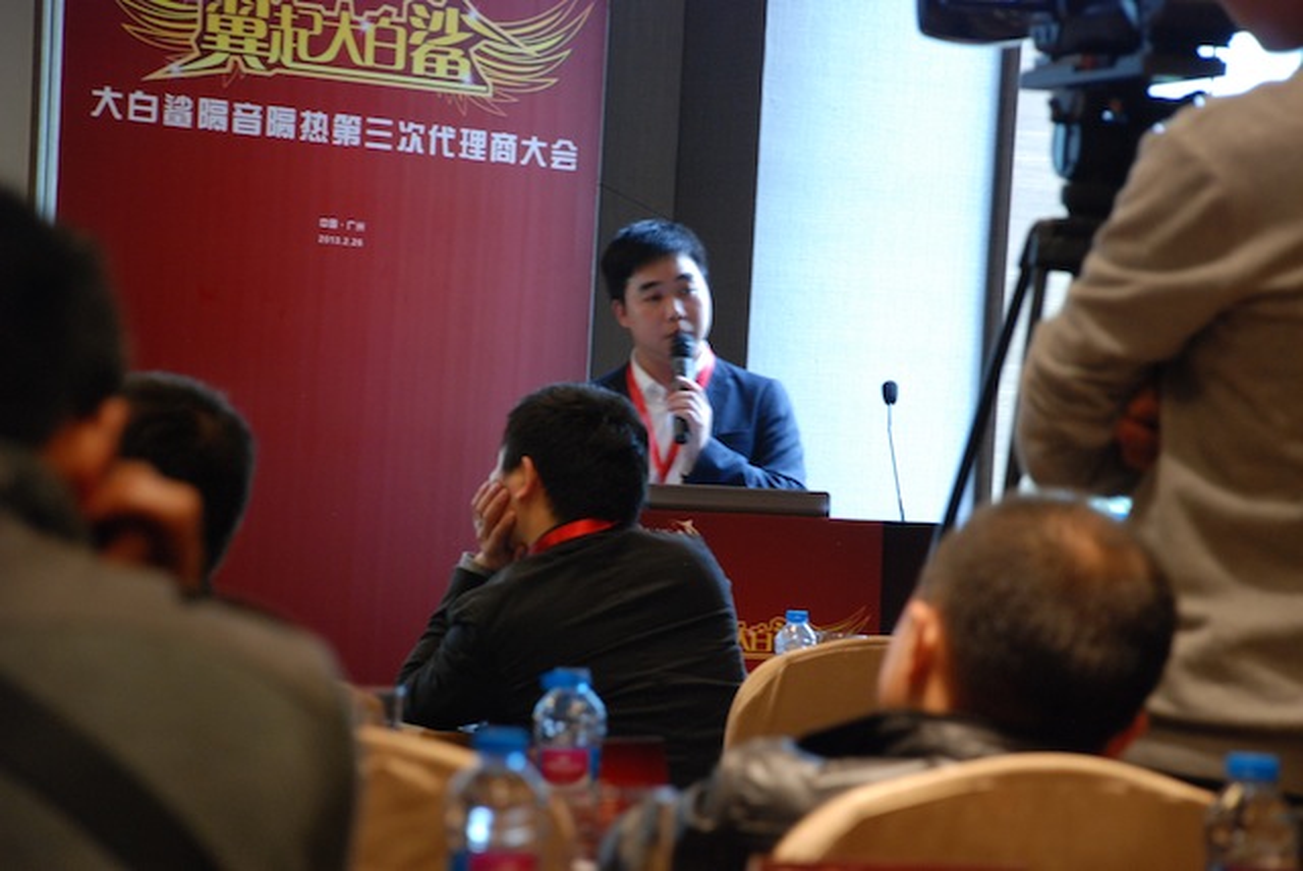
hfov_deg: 14.4
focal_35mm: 142
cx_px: 652
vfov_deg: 9.6
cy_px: 436
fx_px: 5162
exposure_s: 1/5
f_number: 5.6
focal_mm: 95
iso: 640
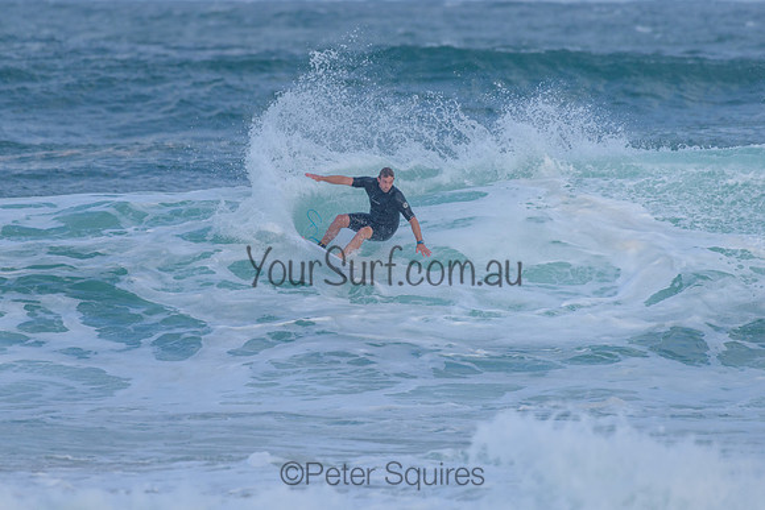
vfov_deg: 2.2
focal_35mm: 613
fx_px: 13020
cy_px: 199
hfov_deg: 3.4
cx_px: 298
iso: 500
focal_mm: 500
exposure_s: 1/2000
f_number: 5.6
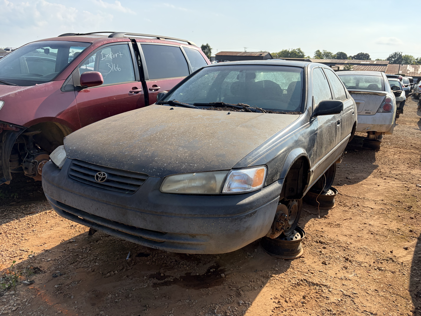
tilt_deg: -13.1
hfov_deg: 67.3
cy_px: 158
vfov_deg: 53.1
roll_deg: -4.5
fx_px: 316
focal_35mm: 26
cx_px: 210
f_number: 1.6
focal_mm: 5.96
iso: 64
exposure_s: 1/2538
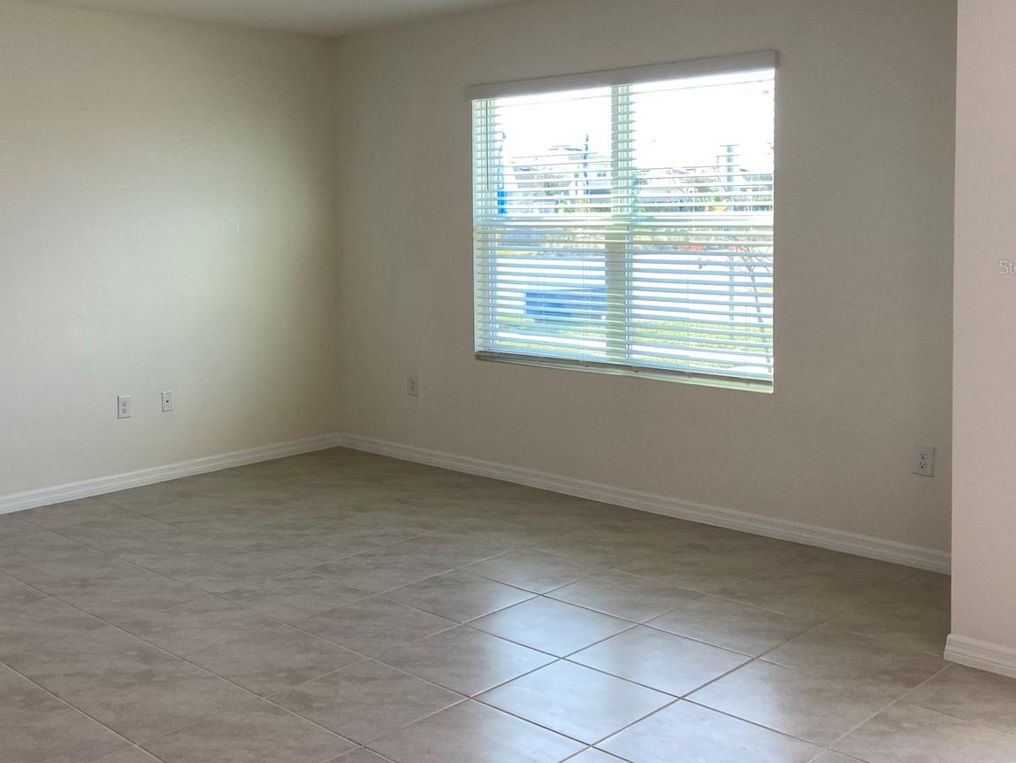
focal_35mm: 39
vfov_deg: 36.5
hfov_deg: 47.4
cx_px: 375
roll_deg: +0.7
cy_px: 266
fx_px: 1145
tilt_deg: -2.6
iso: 32
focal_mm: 3.99
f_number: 1.8
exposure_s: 1/120
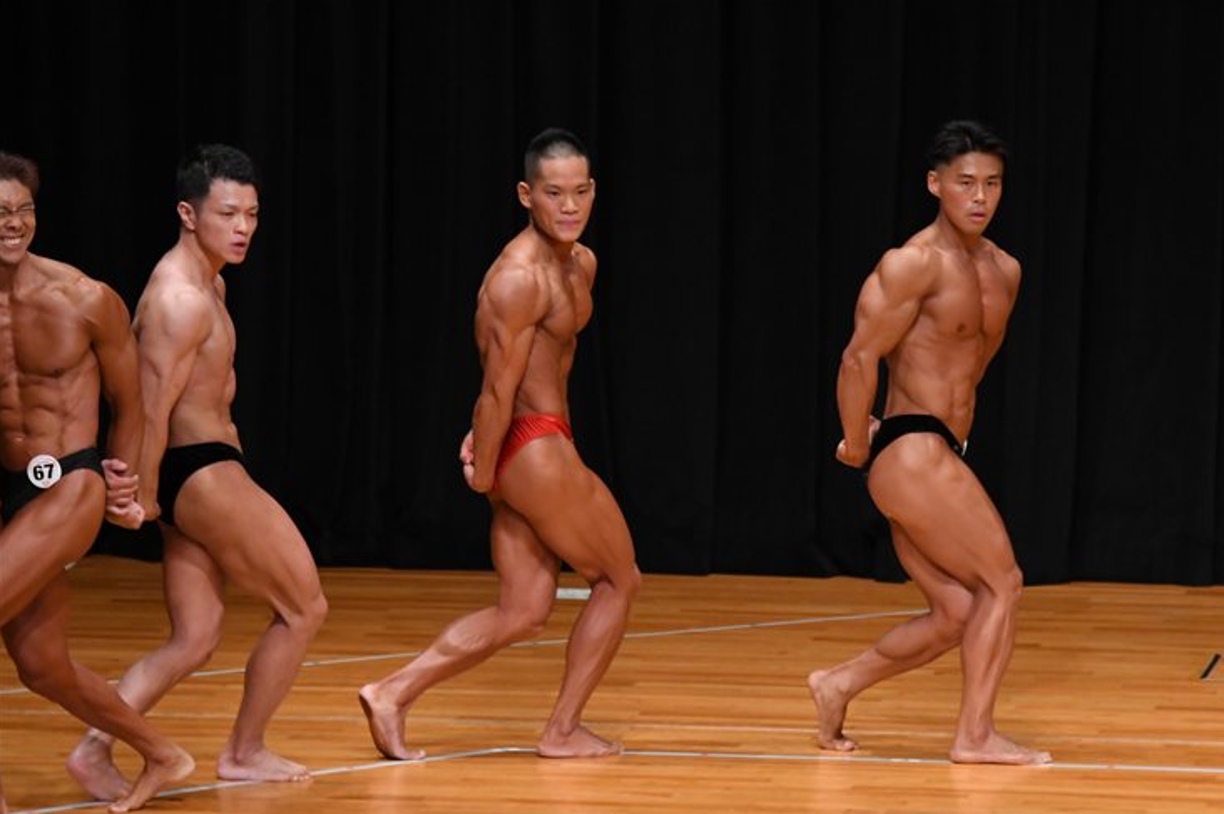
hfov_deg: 7.2
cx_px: 646
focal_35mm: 286
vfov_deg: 4.8
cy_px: 425
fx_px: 9717
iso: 3200
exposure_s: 1/400
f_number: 5.6
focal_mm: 180
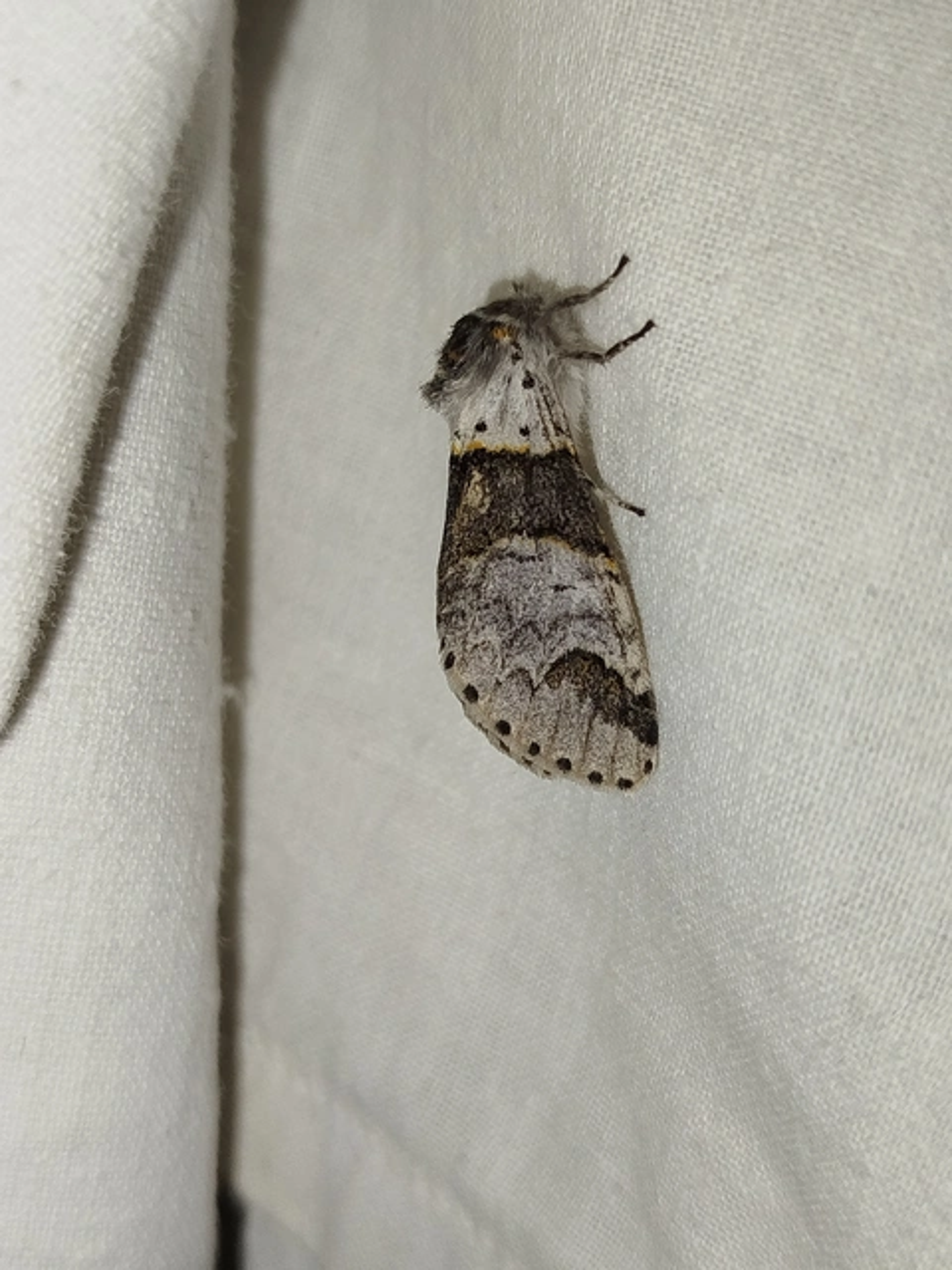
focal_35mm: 48
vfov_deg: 39.7
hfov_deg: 30.3
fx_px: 1760
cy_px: 635
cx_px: 476
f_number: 1.7
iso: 80
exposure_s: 1/100
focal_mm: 5.31
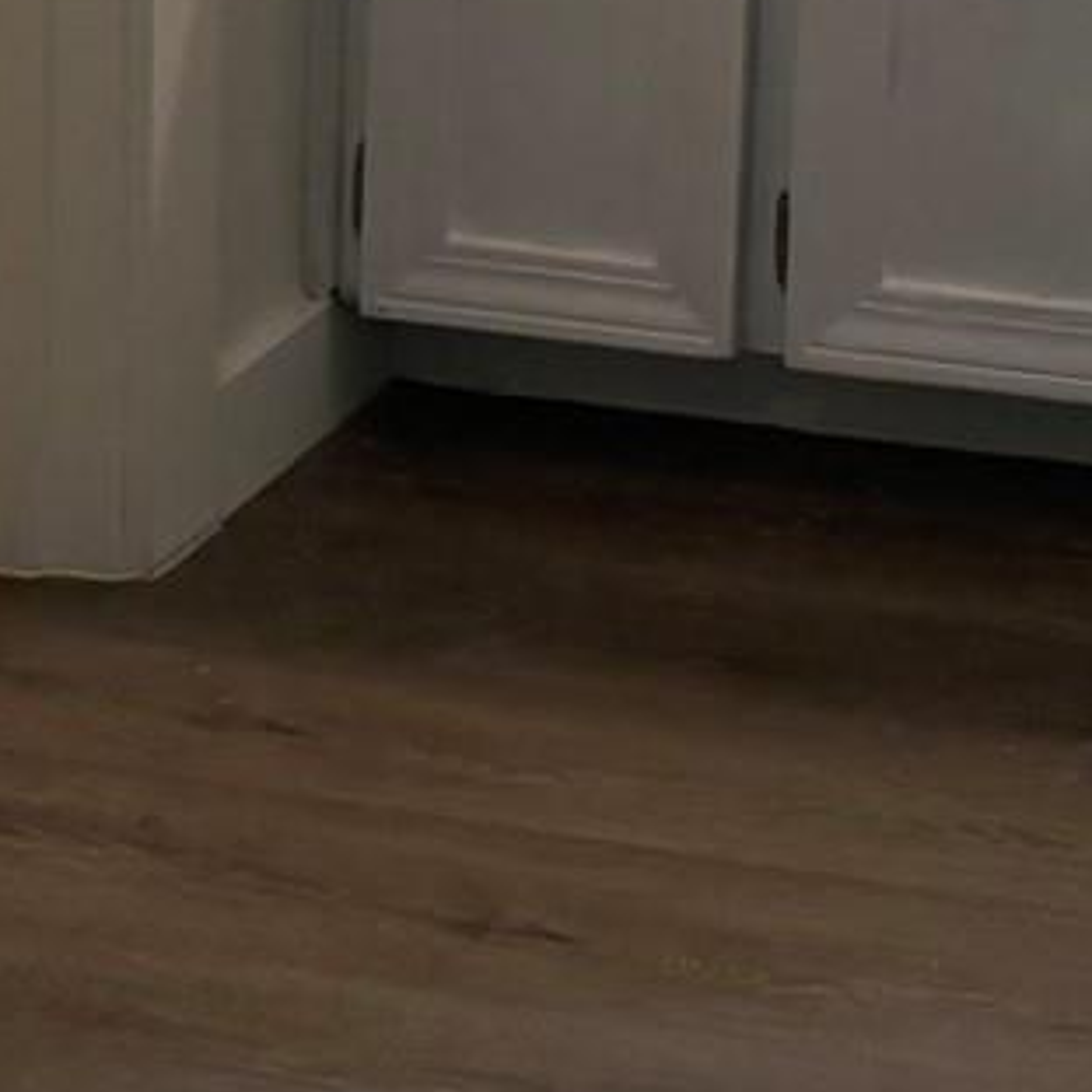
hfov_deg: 11.2
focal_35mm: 151
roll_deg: -1.7
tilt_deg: -5.0
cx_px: 1554
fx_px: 5389
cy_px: -1060
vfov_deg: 10.6
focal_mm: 5.96
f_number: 1.6
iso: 125
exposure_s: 1/136
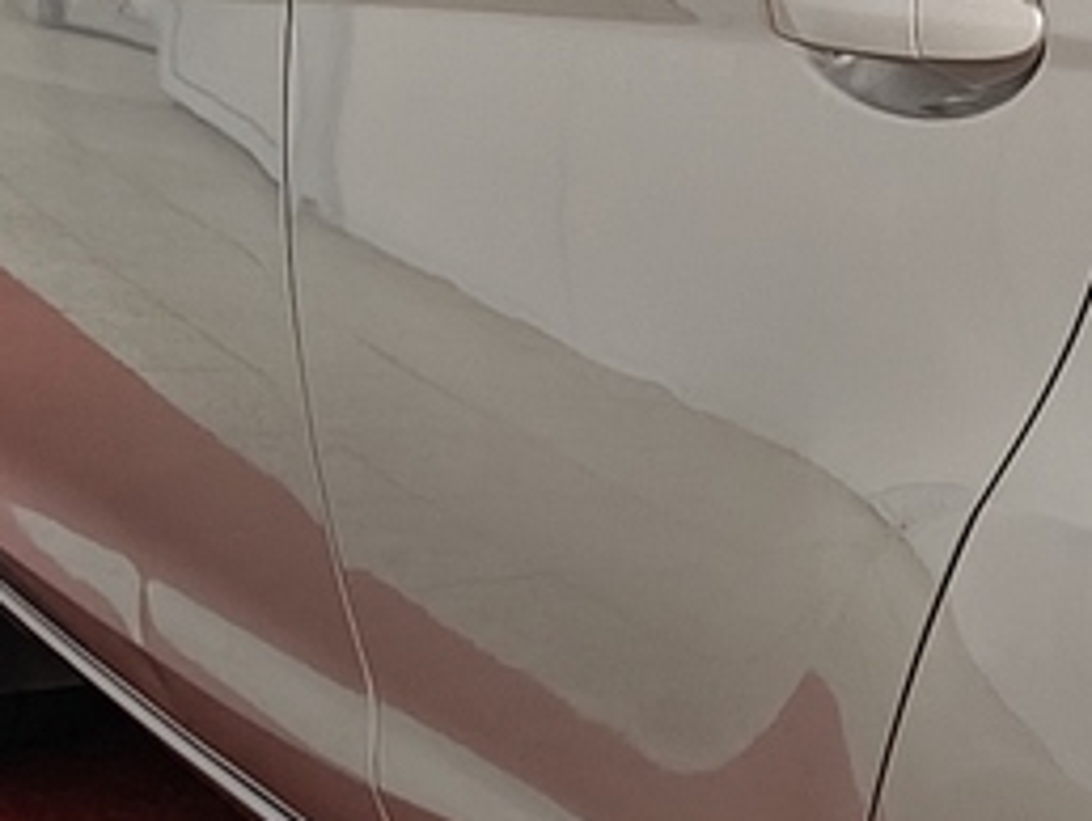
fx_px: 5810
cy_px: 508
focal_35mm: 184
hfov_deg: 10.1
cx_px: 2065
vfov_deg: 8.1
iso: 64
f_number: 1.8
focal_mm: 5.59
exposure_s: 1/71
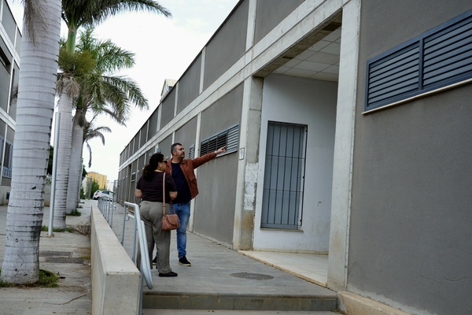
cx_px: 236
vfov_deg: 35.1
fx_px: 498
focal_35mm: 38
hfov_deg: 50.7
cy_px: 158
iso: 160
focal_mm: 38
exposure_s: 1/400
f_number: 4.5
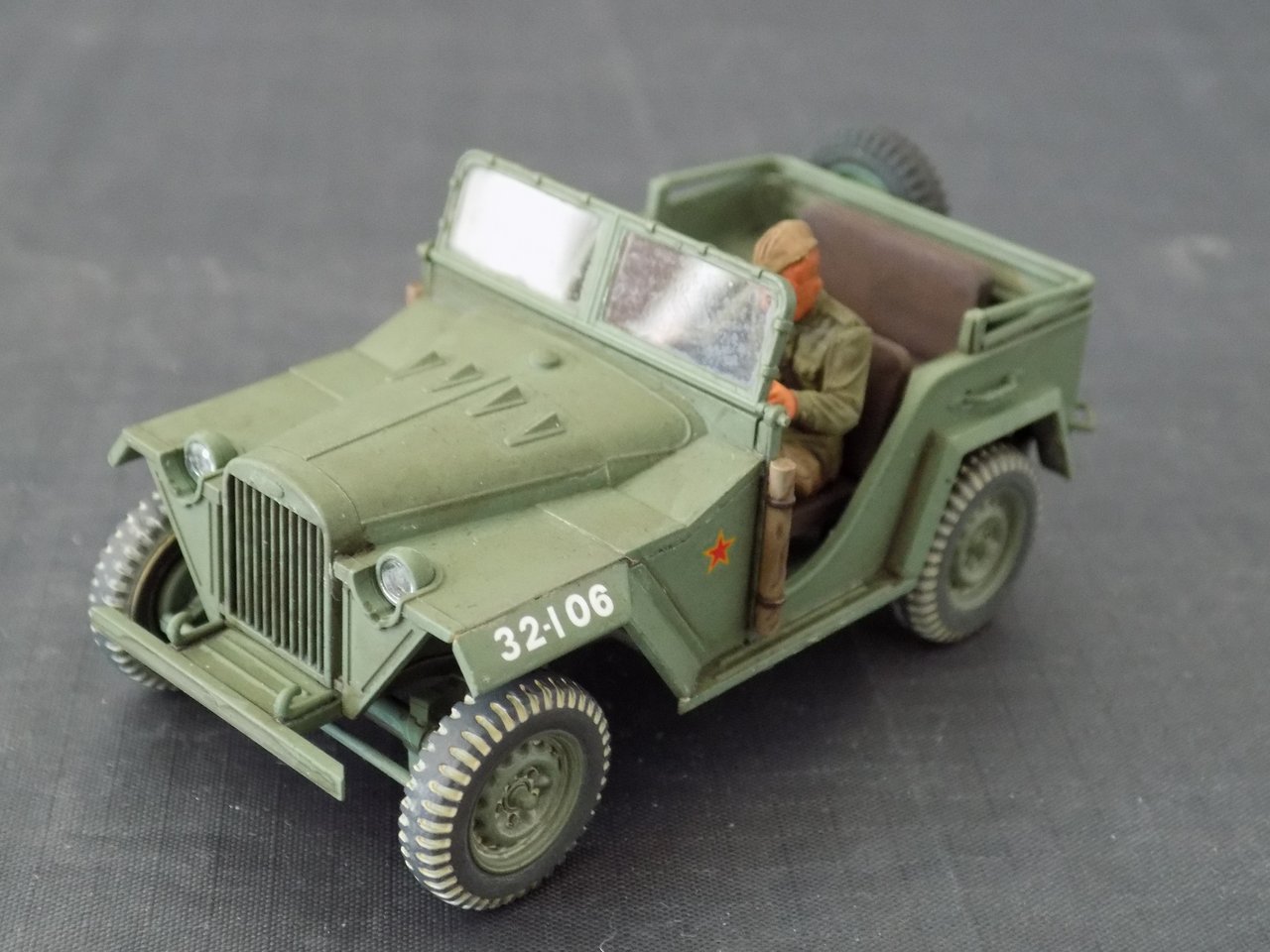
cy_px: 476
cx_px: 635
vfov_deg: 24.8
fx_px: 2165
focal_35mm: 59
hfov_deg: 32.7
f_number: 4
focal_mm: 10.5
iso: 400
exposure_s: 1/6
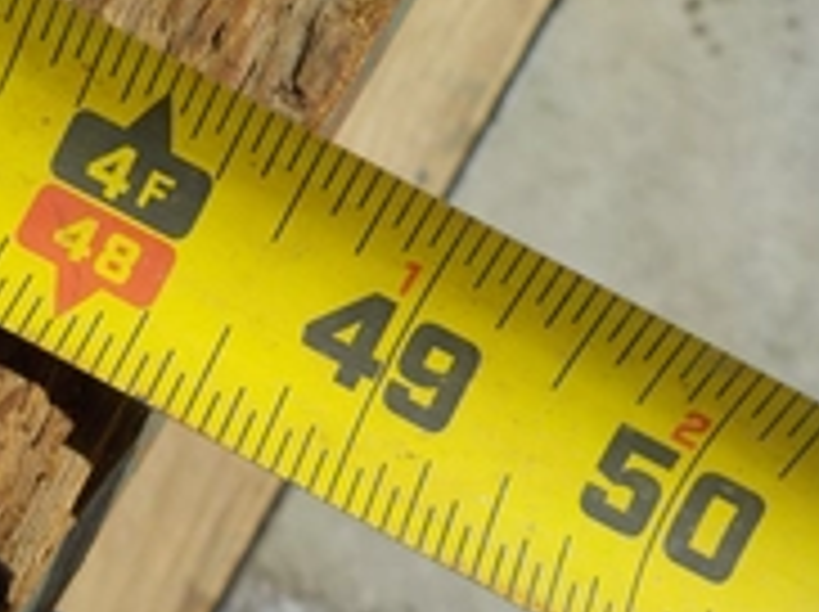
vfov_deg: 22.2
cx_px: 122
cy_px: 324
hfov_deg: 28.6
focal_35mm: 66
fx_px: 1559
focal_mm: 4.1
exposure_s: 1/500
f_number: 6.6
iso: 125
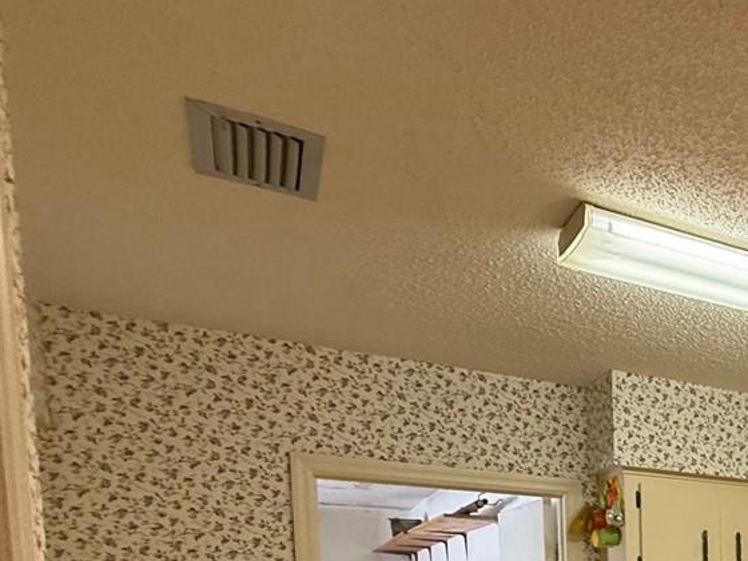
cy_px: 683
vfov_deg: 30.3
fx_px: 864
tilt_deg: -4.4
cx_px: 955
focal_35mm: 40
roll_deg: +0.0
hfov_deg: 34.4
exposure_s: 1/120
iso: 200
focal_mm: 2.22
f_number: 2.2
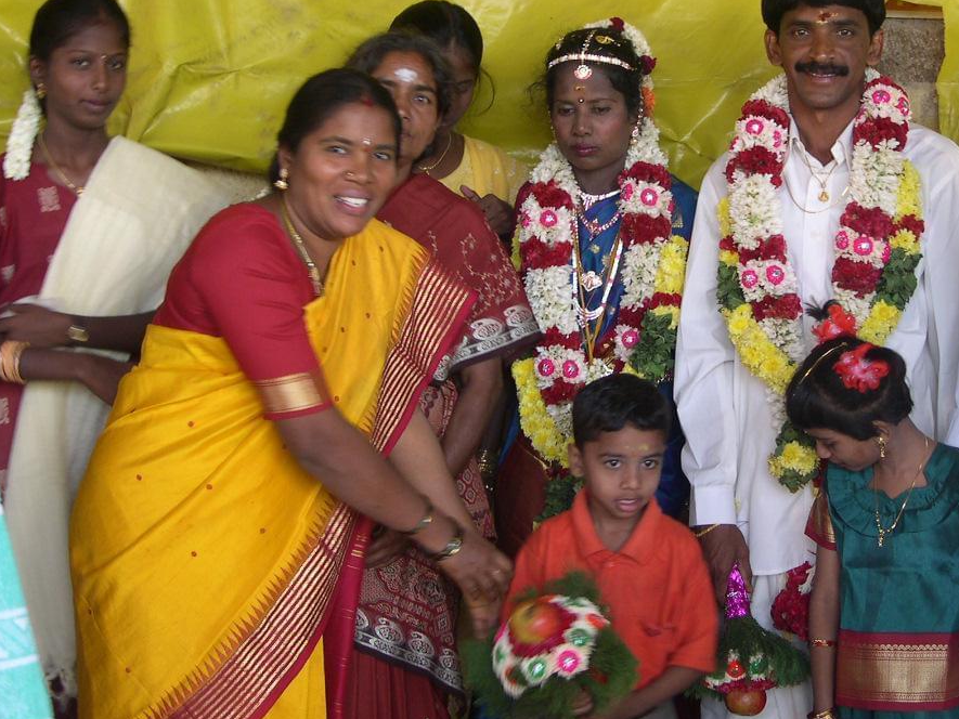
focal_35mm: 68
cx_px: 602
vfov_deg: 21.5
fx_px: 1884
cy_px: 221
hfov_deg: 28.4
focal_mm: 10.1
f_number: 3.1
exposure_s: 1/34.8
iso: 100
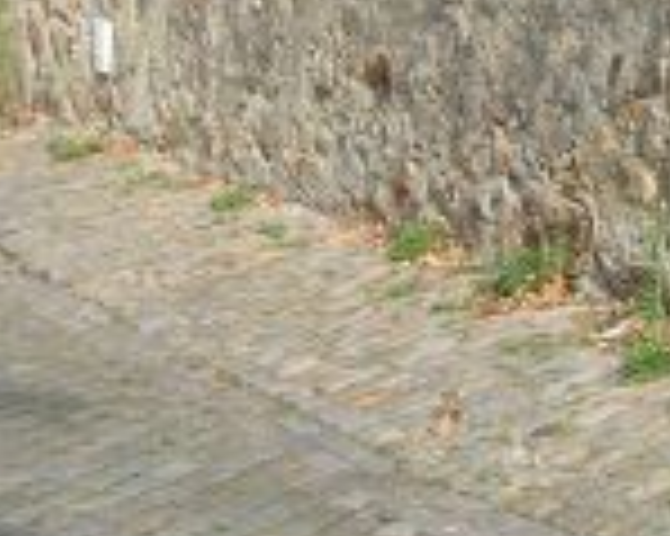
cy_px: -329
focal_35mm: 143
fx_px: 2834
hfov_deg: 13.2
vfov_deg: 10.3
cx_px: 787
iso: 50
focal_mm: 5.7
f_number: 4.9
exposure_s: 1/165
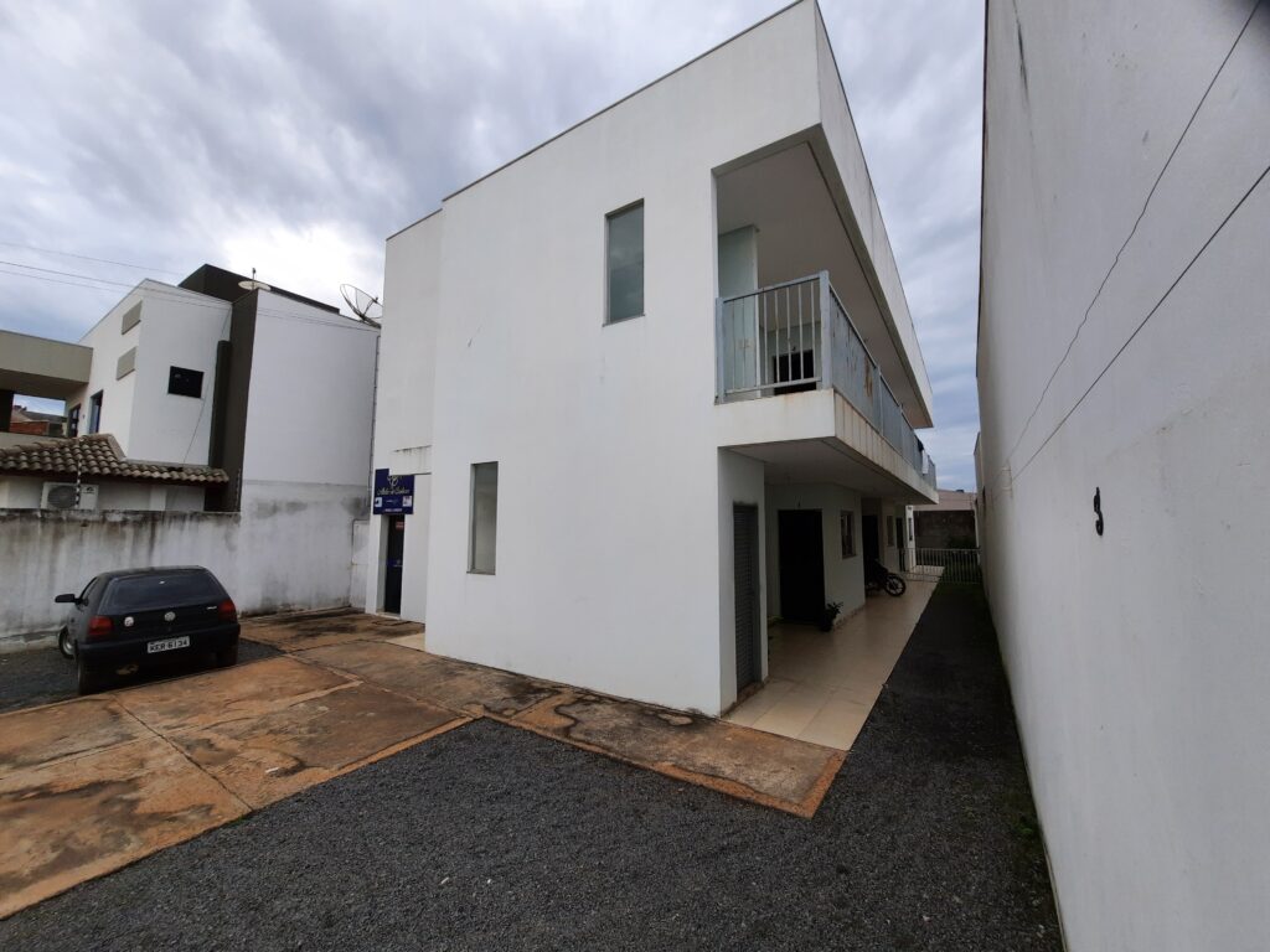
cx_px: 635
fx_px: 477
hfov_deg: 106.2
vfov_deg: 89.9
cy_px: 476
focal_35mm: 13
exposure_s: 1/362
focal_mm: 1.74
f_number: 2.2
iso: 40
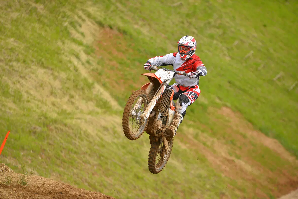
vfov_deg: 6.9
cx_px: 149
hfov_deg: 10.3
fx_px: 1656
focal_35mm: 200
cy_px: 100
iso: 400
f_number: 3.5
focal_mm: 200
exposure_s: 1/3200
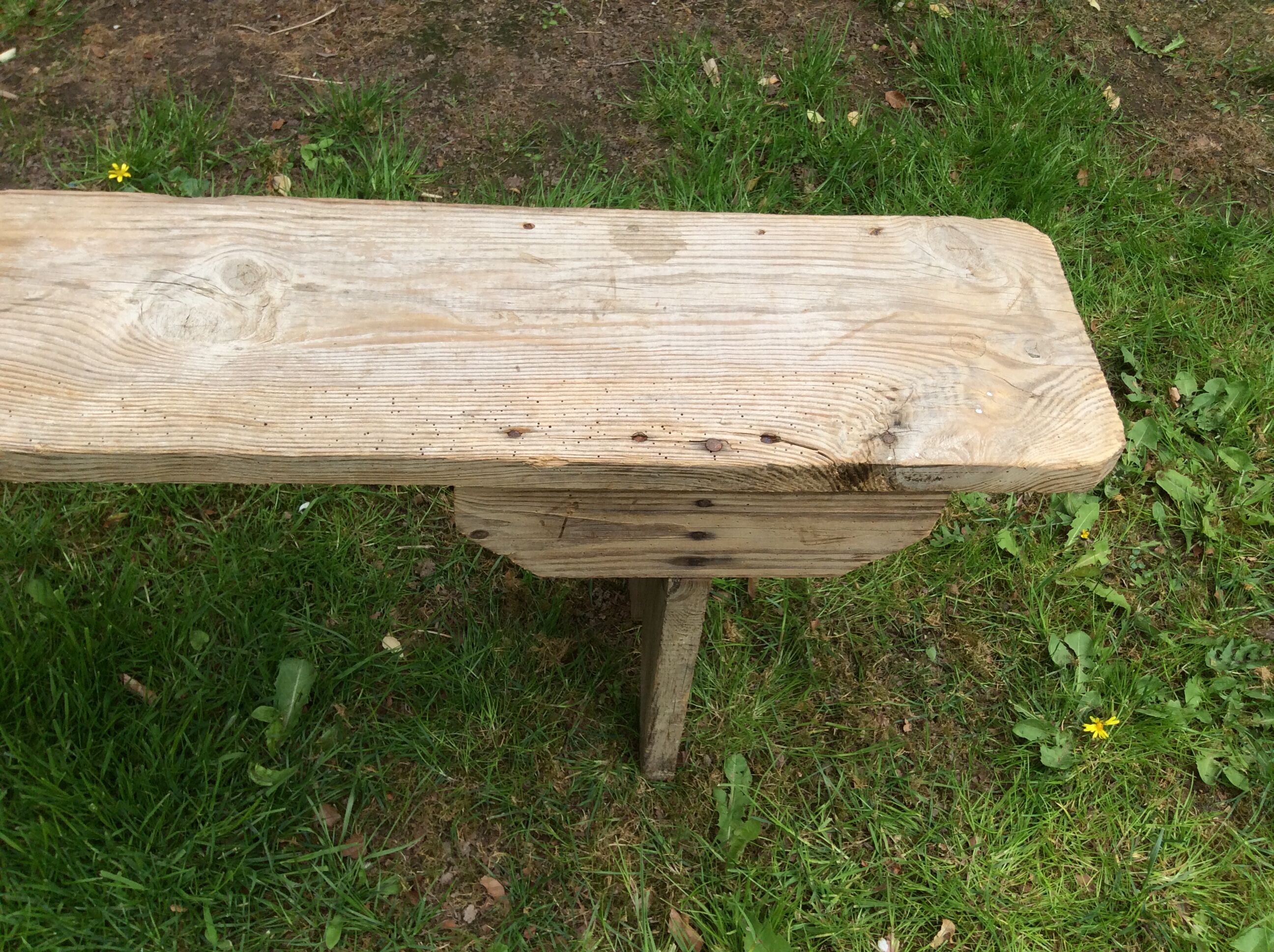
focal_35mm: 32
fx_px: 1176
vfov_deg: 44.1
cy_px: 476
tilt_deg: -51.3
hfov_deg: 56.9
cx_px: 637
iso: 32
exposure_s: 1/481
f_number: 2.4
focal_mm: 3.3
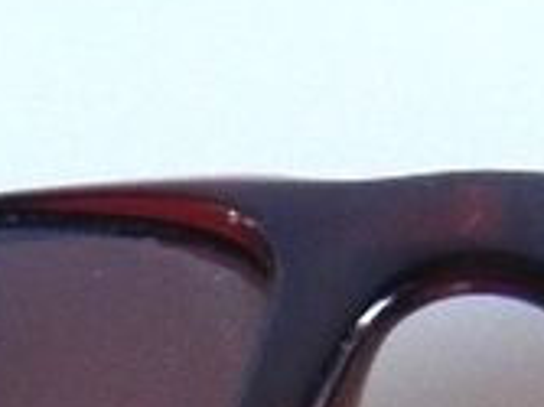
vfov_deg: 5.3
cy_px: 654
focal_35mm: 276
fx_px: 4334
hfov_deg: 7.2
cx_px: 515
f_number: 3.2
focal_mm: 8.2
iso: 400
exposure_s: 1/25.7
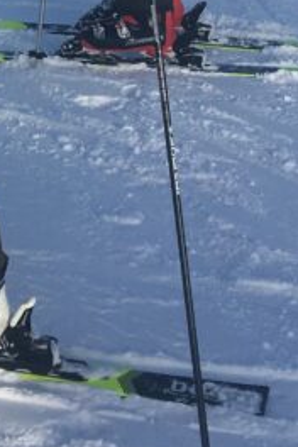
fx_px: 1453
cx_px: -102
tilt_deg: -9.7
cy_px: -185
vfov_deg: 16.3
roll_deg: +2.2
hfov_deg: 11.4
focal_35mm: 117
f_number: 2.2
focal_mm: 4.15
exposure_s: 1/1832
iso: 25
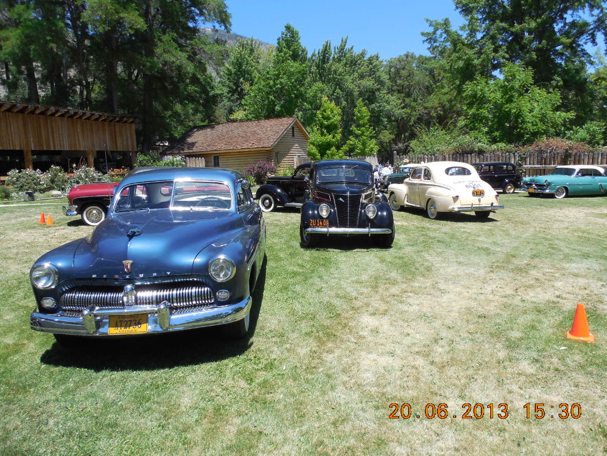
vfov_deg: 54.9
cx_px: 304
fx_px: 438
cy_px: 228
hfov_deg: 69.4
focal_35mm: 25
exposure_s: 1/800
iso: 125
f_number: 3.3
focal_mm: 4.5
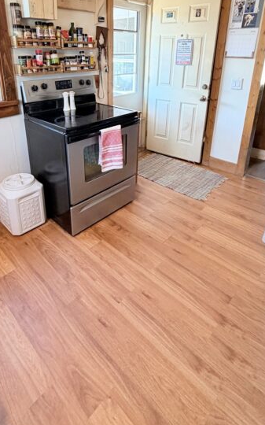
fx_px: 254
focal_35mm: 22
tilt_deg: -19.3
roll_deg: -0.9
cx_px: 115
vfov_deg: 77.2
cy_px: 142
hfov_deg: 54.8
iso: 200
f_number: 2.2
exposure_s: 1/60
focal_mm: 2.22
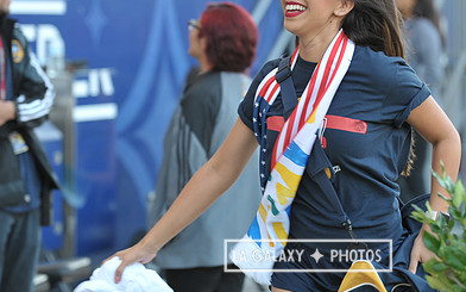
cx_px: 308
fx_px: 2489
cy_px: 76
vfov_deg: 6.7
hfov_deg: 10.7
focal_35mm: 196
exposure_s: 1/160
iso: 400
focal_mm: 130
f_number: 4
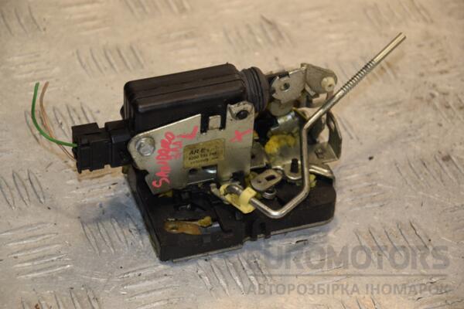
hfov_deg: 13.0
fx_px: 2030
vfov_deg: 8.7
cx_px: 232
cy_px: 154
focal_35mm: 158
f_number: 7.1
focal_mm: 105
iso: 800
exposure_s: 1/200
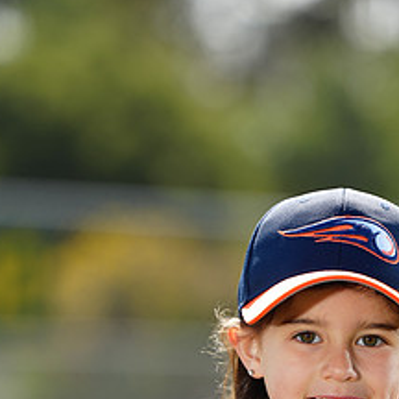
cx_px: 345
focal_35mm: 457
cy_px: 466
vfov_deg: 3.8
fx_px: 5960
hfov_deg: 3.8
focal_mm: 200
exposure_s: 1/250
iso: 50
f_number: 4
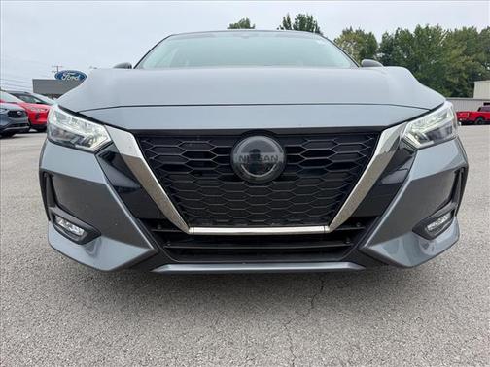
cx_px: 245
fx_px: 340
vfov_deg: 56.8
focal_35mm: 24
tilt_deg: -8.9
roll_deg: -0.4
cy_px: 184
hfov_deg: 71.6
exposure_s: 1/1653
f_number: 1.78
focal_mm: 6.76
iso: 80
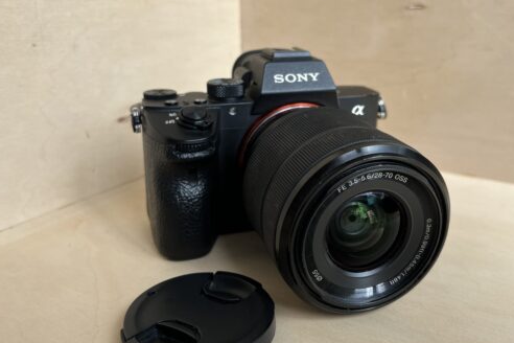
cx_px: 272
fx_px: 471
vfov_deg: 39.9
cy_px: 152
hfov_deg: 57.2
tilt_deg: -16.6
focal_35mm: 33
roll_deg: +1.3
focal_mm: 5.7
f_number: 1.5
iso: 50
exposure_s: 1/452
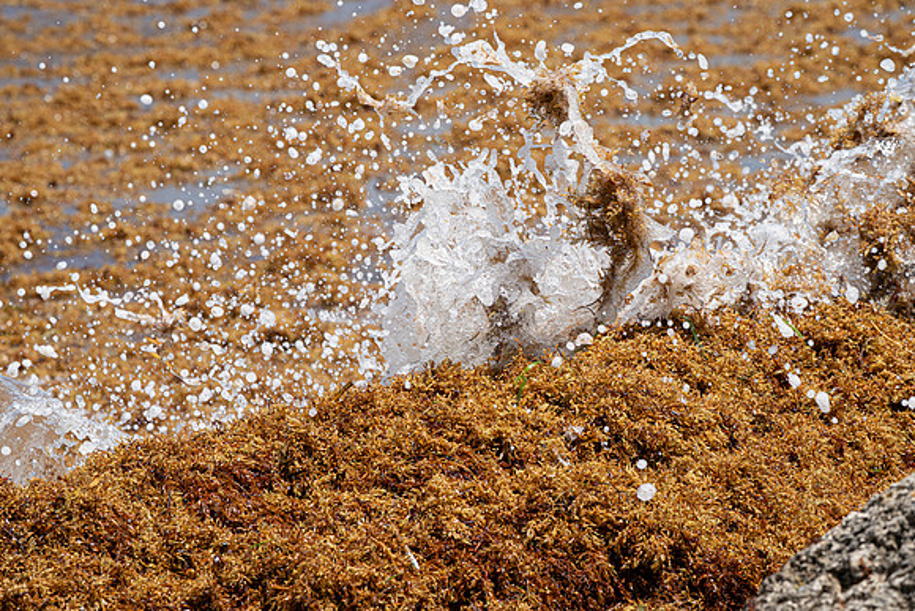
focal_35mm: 212
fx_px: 5389
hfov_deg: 9.7
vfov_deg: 6.5
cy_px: 306
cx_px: 458
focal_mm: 212
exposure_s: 1/1250
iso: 640
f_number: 10
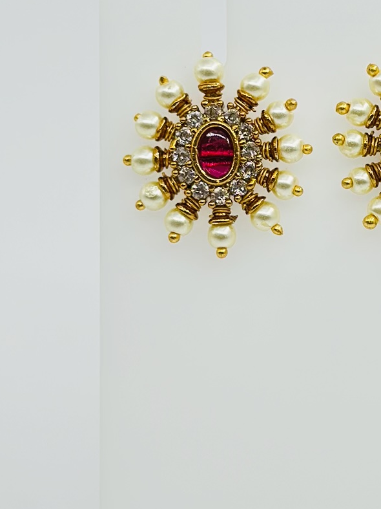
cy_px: 190
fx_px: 1806
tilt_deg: -18.3
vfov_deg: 16.0
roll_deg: -0.7
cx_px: 334
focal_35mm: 123
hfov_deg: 12.0
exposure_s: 1/823
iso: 80
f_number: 1.78
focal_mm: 6.86
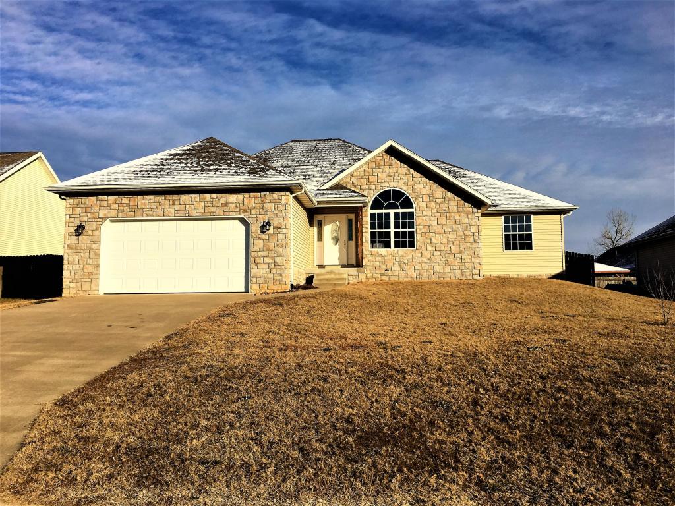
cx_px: 338
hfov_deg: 61.7
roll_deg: +0.0
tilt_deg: +6.0
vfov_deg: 48.2
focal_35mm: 29
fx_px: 565
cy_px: 253
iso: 25
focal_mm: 4.15
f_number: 2.2
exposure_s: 1/2564
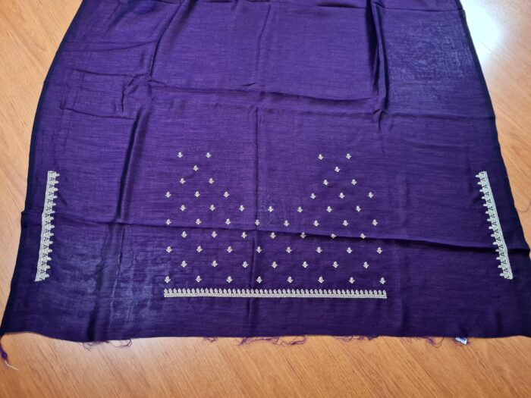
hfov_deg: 67.3
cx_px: 266
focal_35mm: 26
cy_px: 199
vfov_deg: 53.1
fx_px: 399
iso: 250
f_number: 1.8
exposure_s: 1/60
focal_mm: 5.4
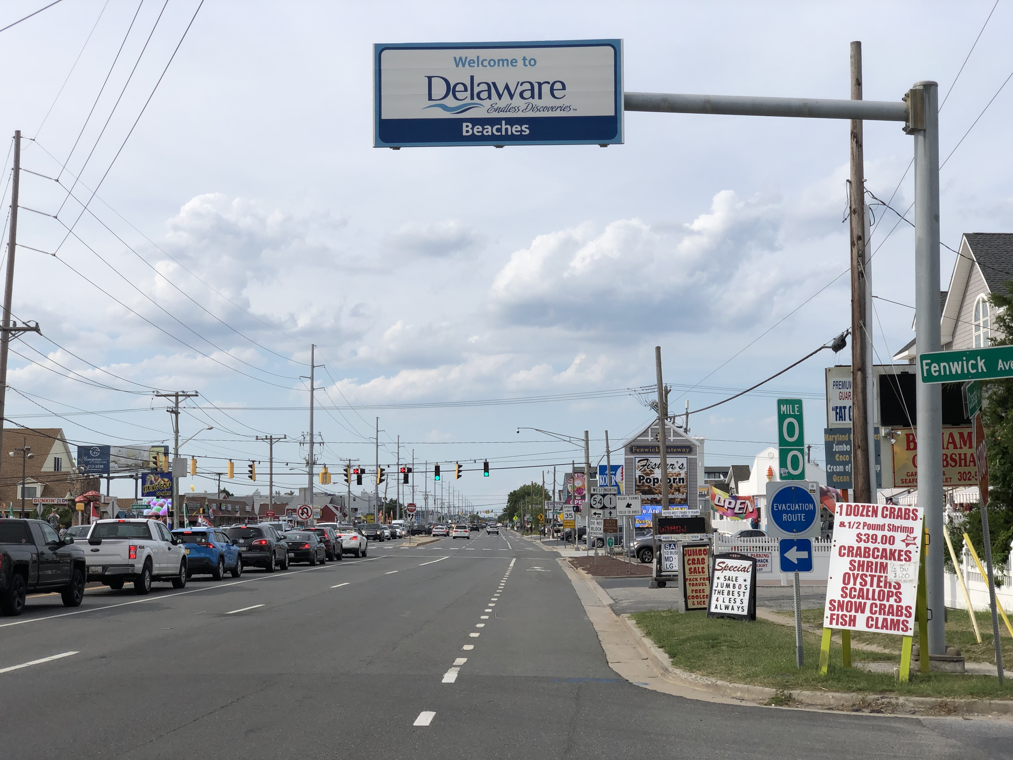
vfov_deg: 28.0
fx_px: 1522
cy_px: 380
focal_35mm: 52
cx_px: 506
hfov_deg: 36.8
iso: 16
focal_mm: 6
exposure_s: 1/1675
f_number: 2.4
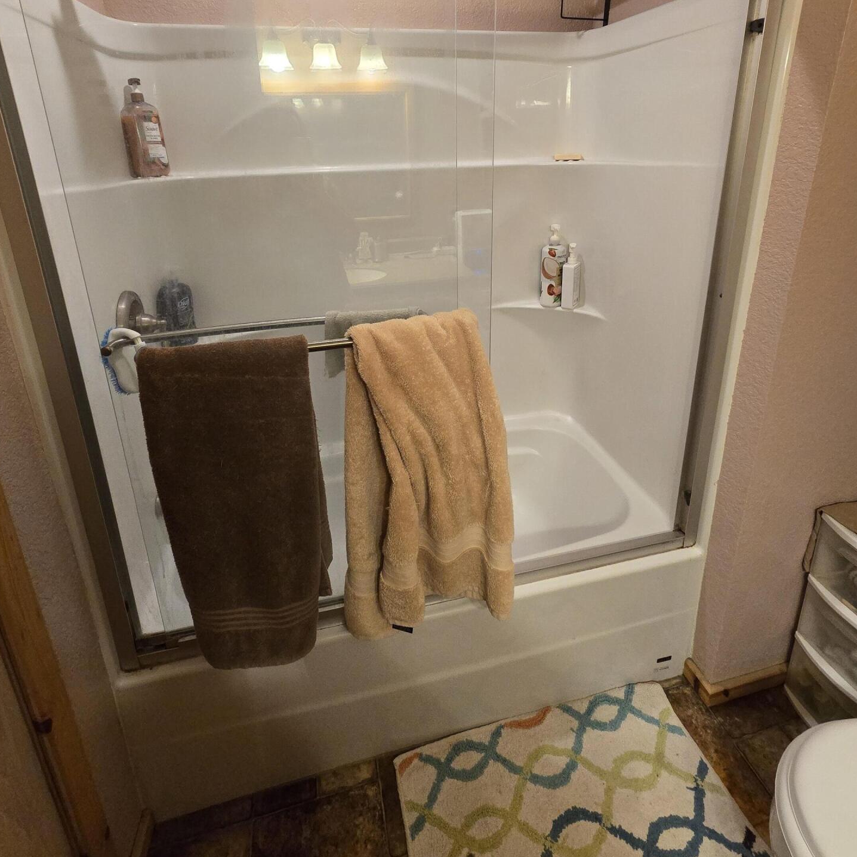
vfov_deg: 84.6
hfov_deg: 87.4
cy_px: 291
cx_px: 413
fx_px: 448
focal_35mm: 16
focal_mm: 2.2
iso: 500
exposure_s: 1/60
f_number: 2.2
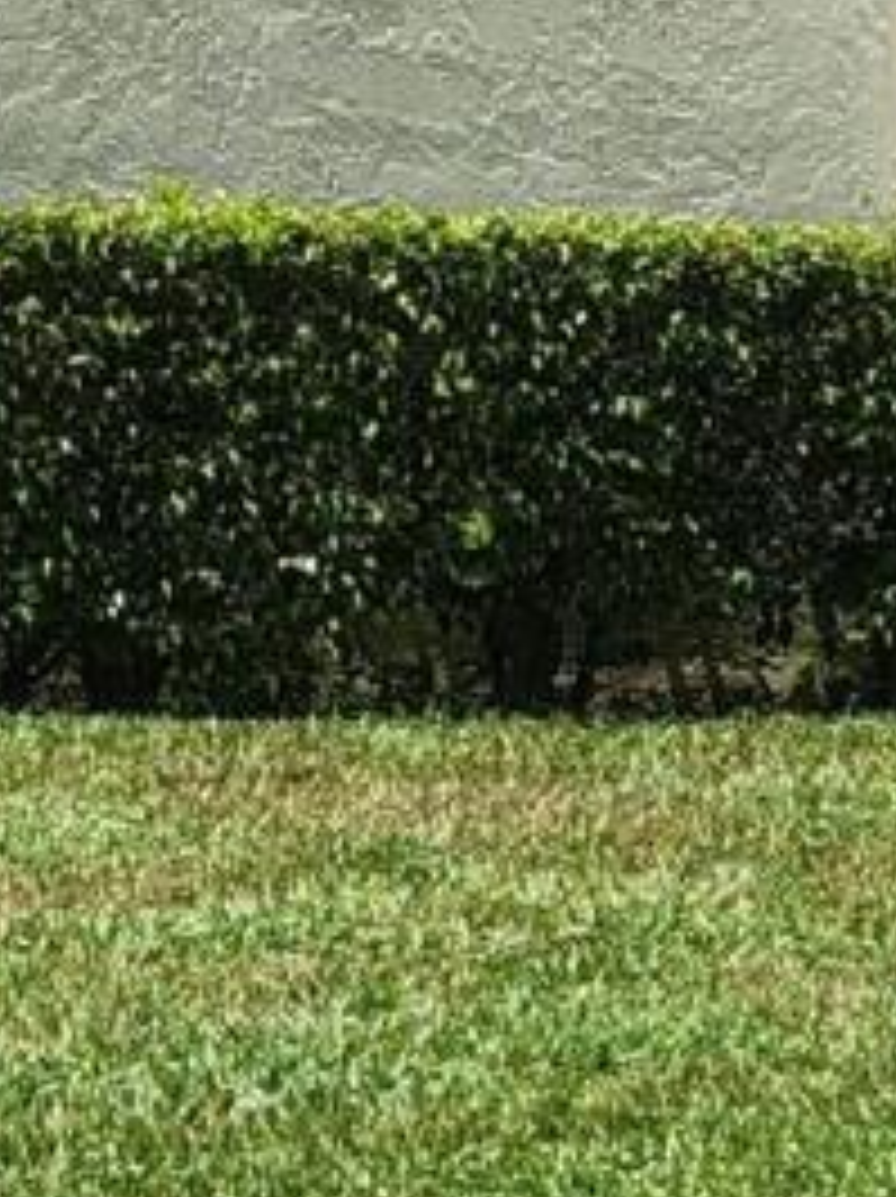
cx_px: -432
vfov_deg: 11.4
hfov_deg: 8.4
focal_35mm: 173
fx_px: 5980
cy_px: 153
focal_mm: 5.4
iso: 20
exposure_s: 1/2228
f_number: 1.8
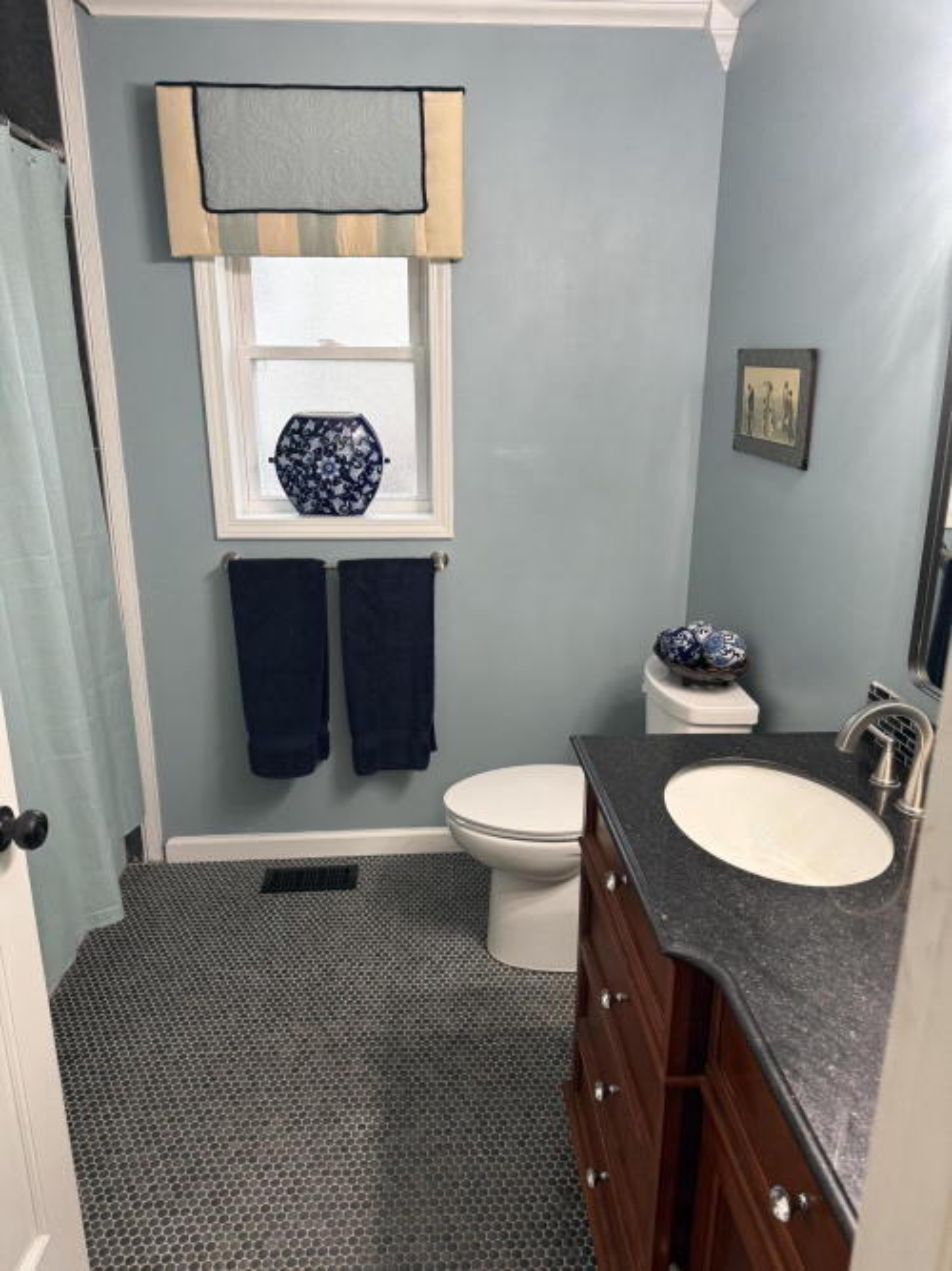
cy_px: 636
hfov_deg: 56.8
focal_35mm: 24
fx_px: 880
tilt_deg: -13.6
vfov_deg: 71.6
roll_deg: -1.9
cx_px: 476
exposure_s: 1/60
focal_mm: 6.76
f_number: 1.78
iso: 250
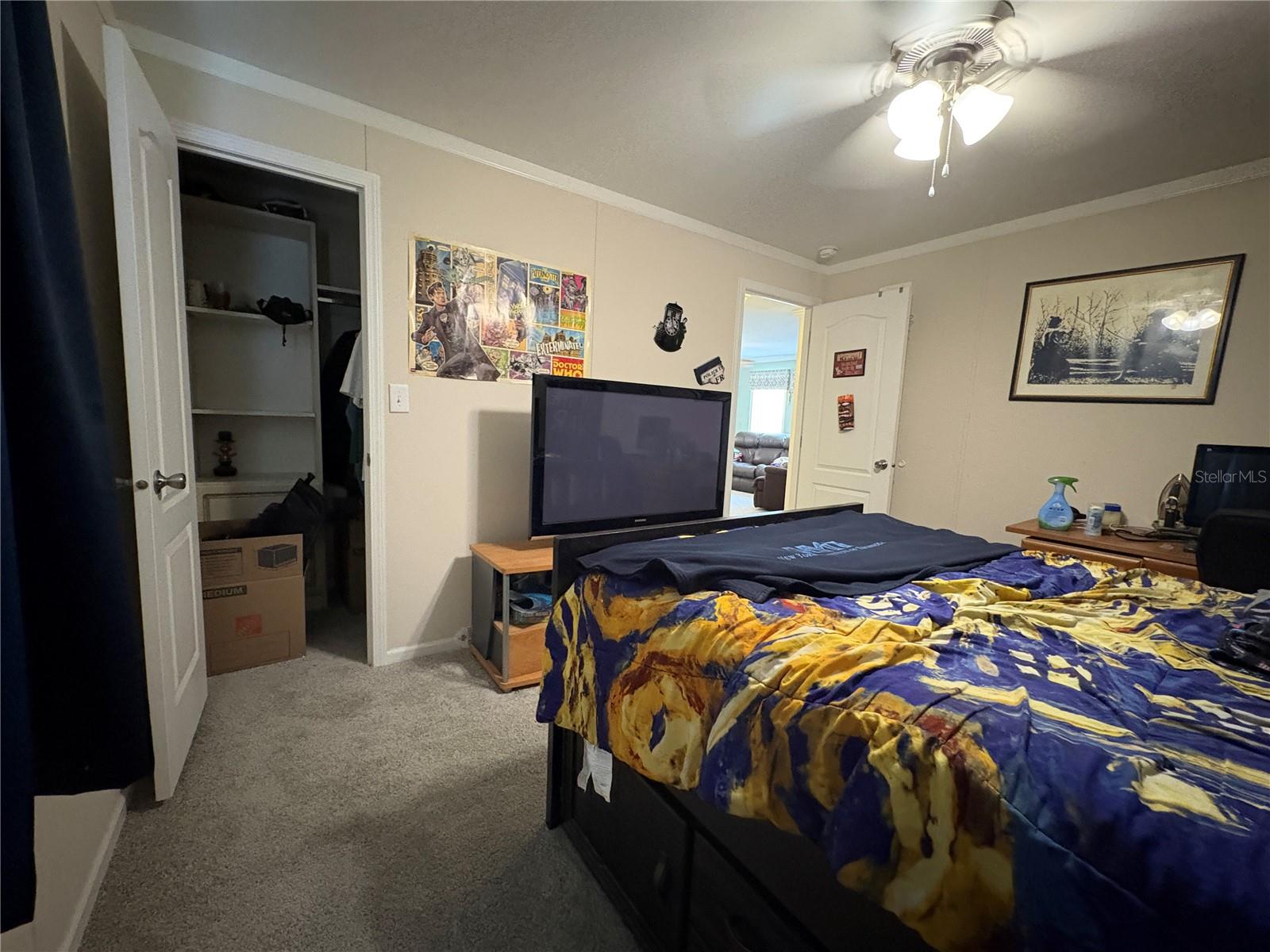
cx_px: 635
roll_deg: -2.7
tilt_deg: -6.6
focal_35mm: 14
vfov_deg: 85.7
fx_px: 514
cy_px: 476
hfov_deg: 102.1
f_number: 2.2
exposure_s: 1/30
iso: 1000
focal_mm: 2.22
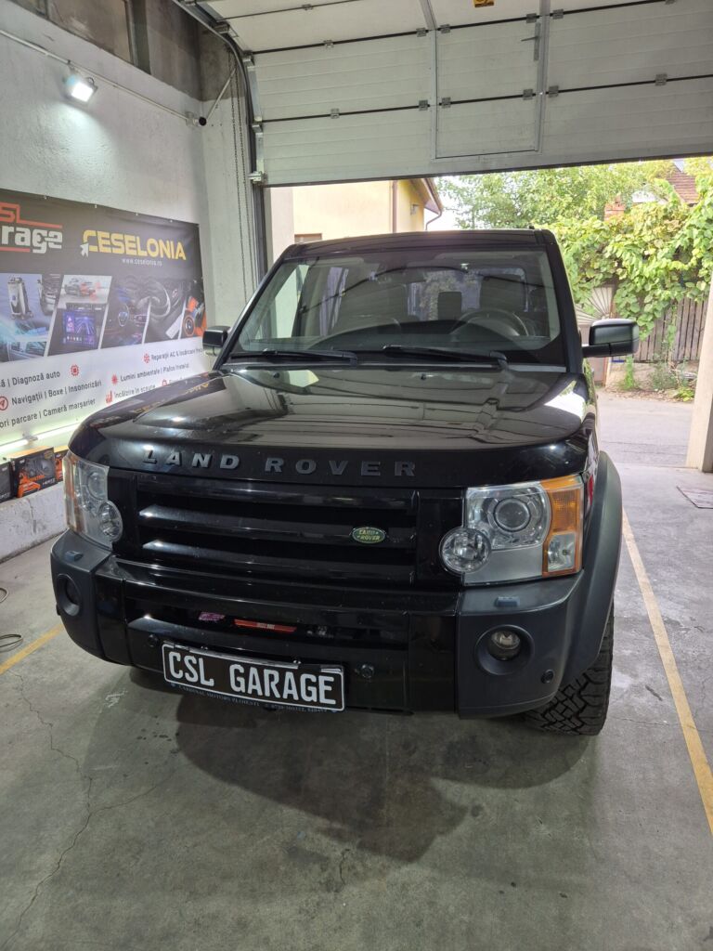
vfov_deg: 73.9
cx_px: 356
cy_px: 476
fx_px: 632
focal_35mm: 23
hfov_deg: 58.9
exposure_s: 1/100
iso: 80
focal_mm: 5.4
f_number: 1.8
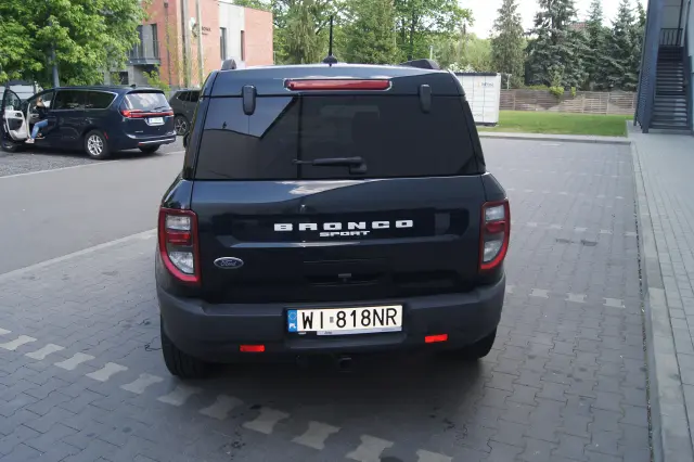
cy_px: 231
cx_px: 347
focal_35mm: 30
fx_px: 578
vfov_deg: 43.6
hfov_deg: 62.0
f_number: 5
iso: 100
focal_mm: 20
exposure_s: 1/100
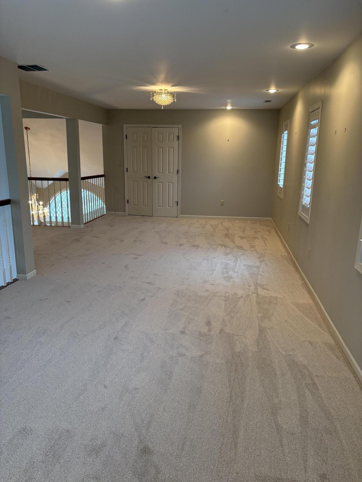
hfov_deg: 53.1
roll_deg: -0.9
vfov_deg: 67.3
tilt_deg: -13.3
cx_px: 181
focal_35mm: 26
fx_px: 363
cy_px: 241
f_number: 1.6
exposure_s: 1/120
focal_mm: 5.96
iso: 200
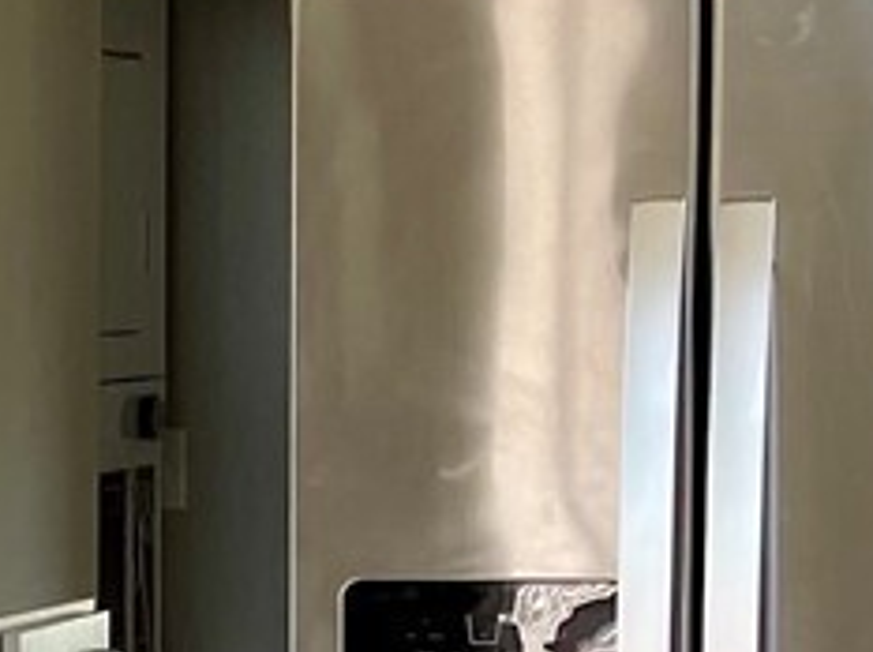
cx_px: -1349
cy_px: 761
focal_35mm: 172
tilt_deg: -6.3
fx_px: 4331
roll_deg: +1.4
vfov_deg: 8.5
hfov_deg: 9.9
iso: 50
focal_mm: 5.1
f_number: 1.6
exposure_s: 1/121
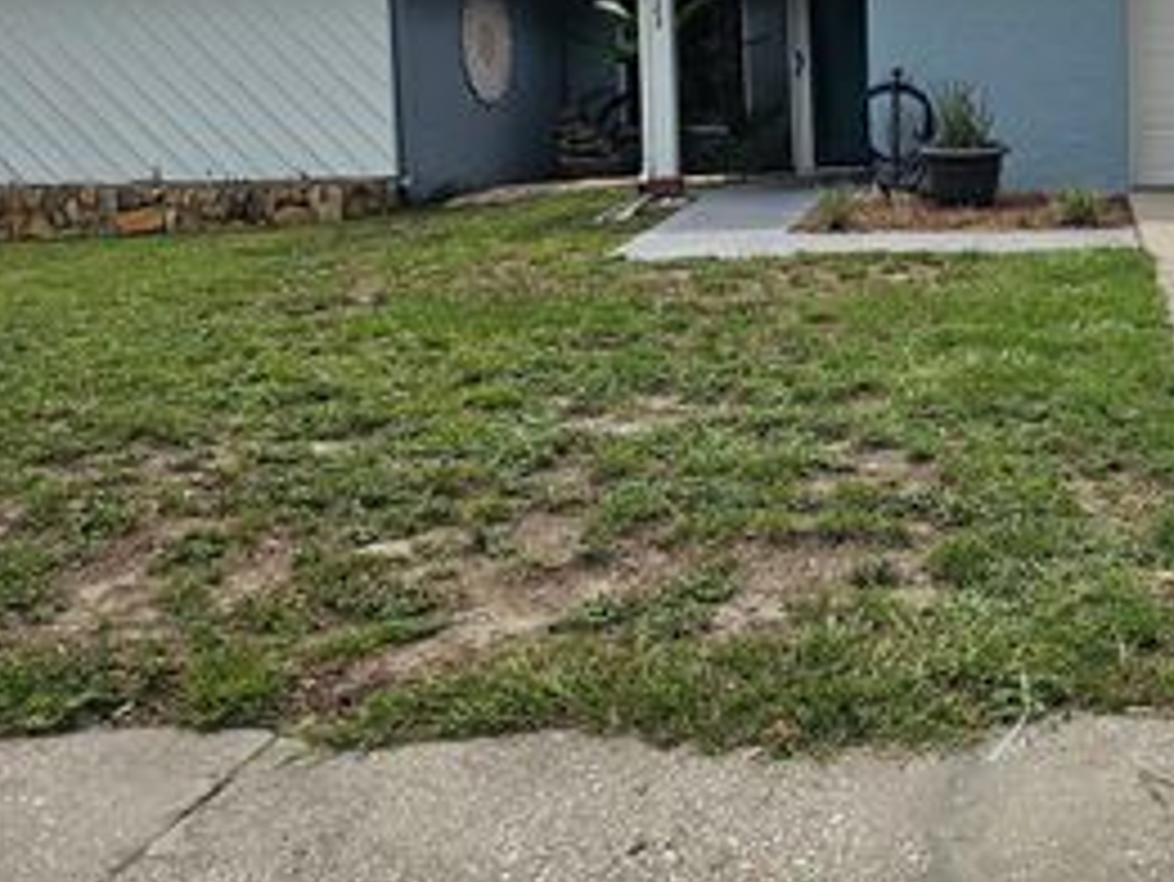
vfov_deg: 32.4
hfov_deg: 40.4
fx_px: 1493
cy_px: 241
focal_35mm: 44
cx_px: 1008
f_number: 1.7
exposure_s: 1/1179
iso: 10
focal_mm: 6.3
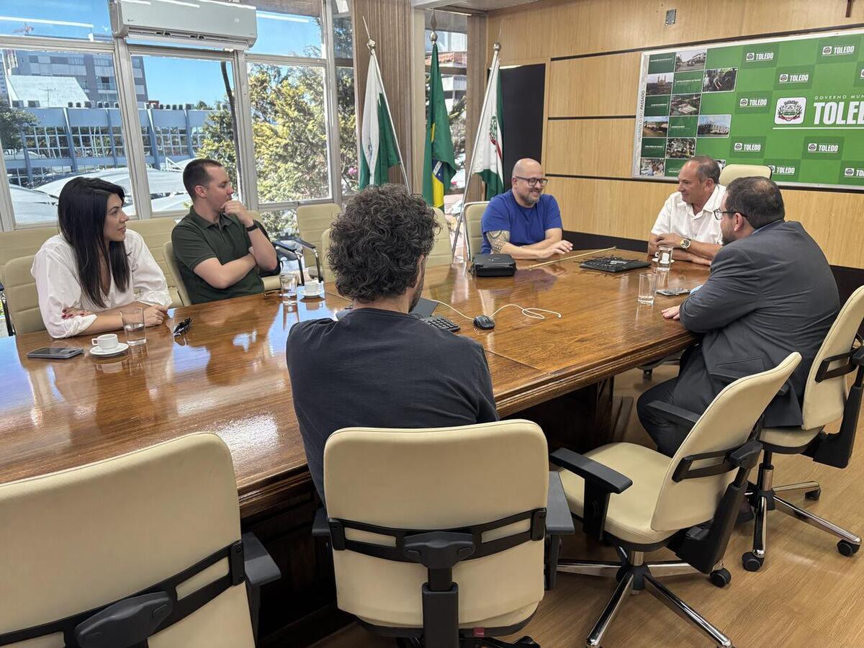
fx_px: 649
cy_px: 324
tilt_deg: -17.4
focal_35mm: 26
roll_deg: +0.2
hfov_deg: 67.3
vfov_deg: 53.1
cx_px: 432
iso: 200
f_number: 1.6
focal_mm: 5.96
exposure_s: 1/60
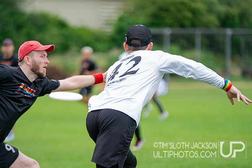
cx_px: 119
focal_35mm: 235
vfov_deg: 5.9
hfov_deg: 8.8
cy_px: 101
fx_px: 1644
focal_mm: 173
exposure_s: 1/3200
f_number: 2.8
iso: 1000
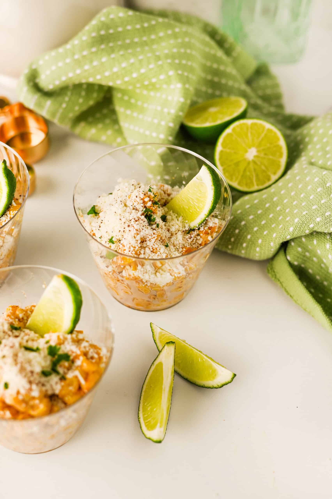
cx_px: 166
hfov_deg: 27.0
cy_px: 250
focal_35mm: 50
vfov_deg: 39.6
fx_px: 693
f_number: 4.5
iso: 160
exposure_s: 1/100
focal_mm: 50
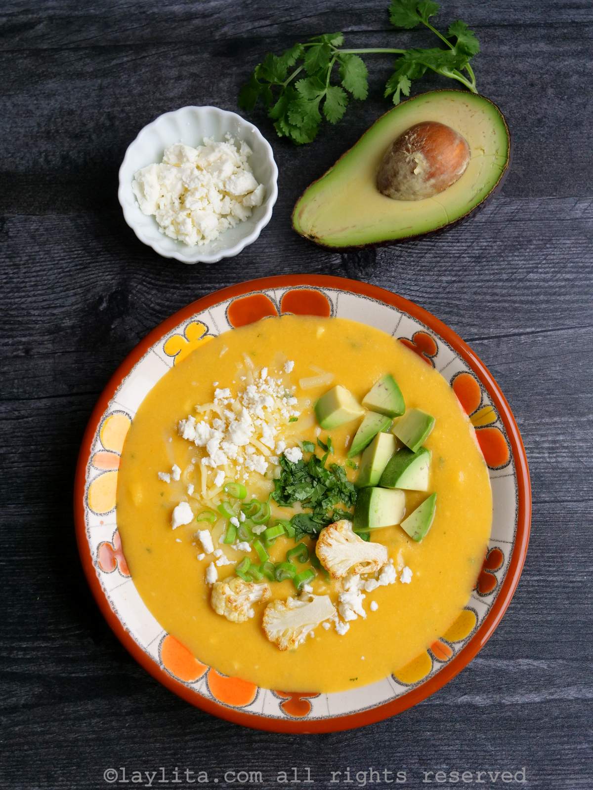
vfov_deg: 39.7
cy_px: 395
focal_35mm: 48
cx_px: 296
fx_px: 1096
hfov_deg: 30.3
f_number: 3.5
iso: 800
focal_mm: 24
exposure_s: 1/60
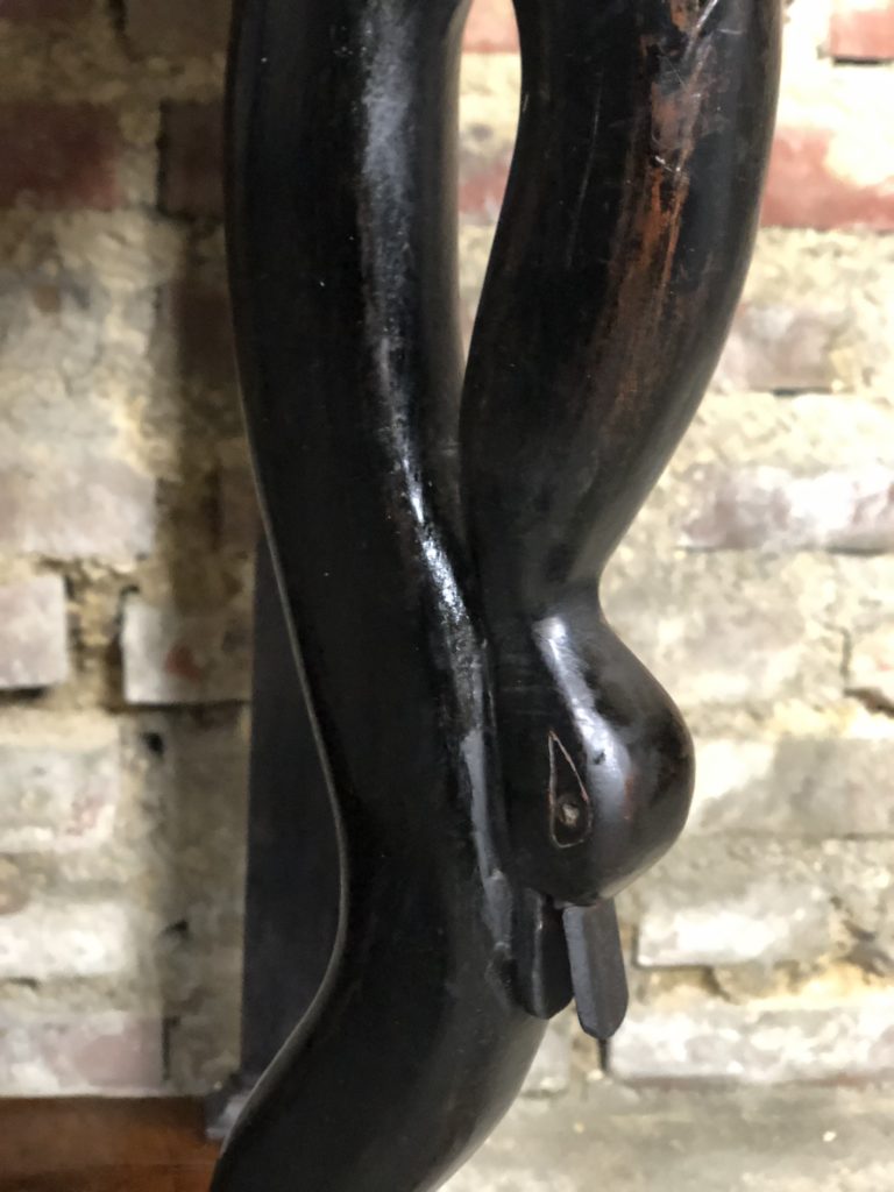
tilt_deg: -18.4
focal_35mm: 52
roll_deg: -3.3
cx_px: 447
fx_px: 1791
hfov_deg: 28.0
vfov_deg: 36.8
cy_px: 596
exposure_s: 1/8
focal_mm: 6
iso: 200
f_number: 2.4
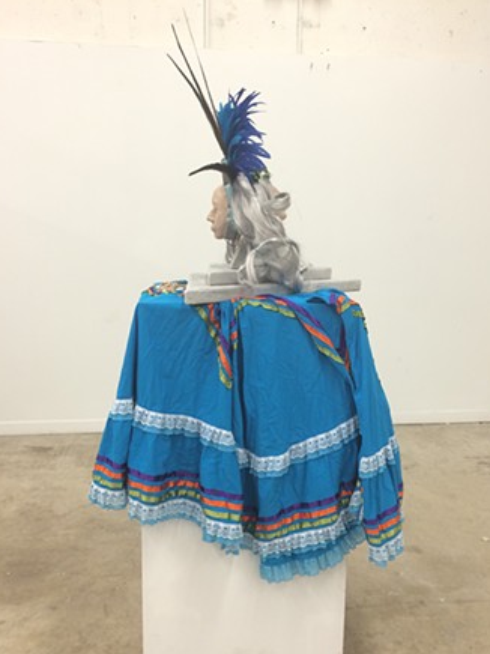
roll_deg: +0.0
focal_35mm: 32
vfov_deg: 56.7
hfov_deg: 44.1
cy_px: 356
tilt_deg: -10.5
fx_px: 604
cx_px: 253
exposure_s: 1/30
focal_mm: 4.2
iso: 100
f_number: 2.2
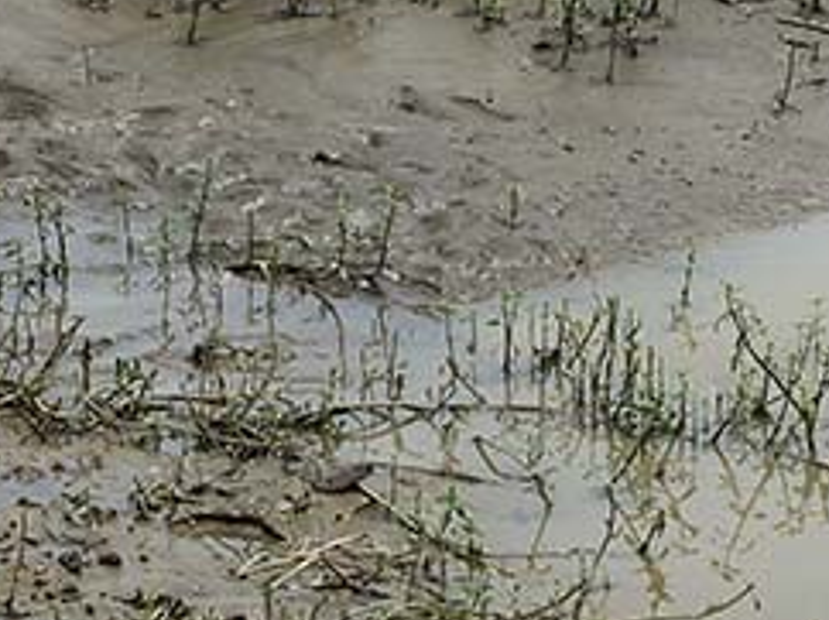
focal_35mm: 267
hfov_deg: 7.4
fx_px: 6388
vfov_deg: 5.5
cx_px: 62
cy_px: -149
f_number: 13
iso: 400
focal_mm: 70
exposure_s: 1/800
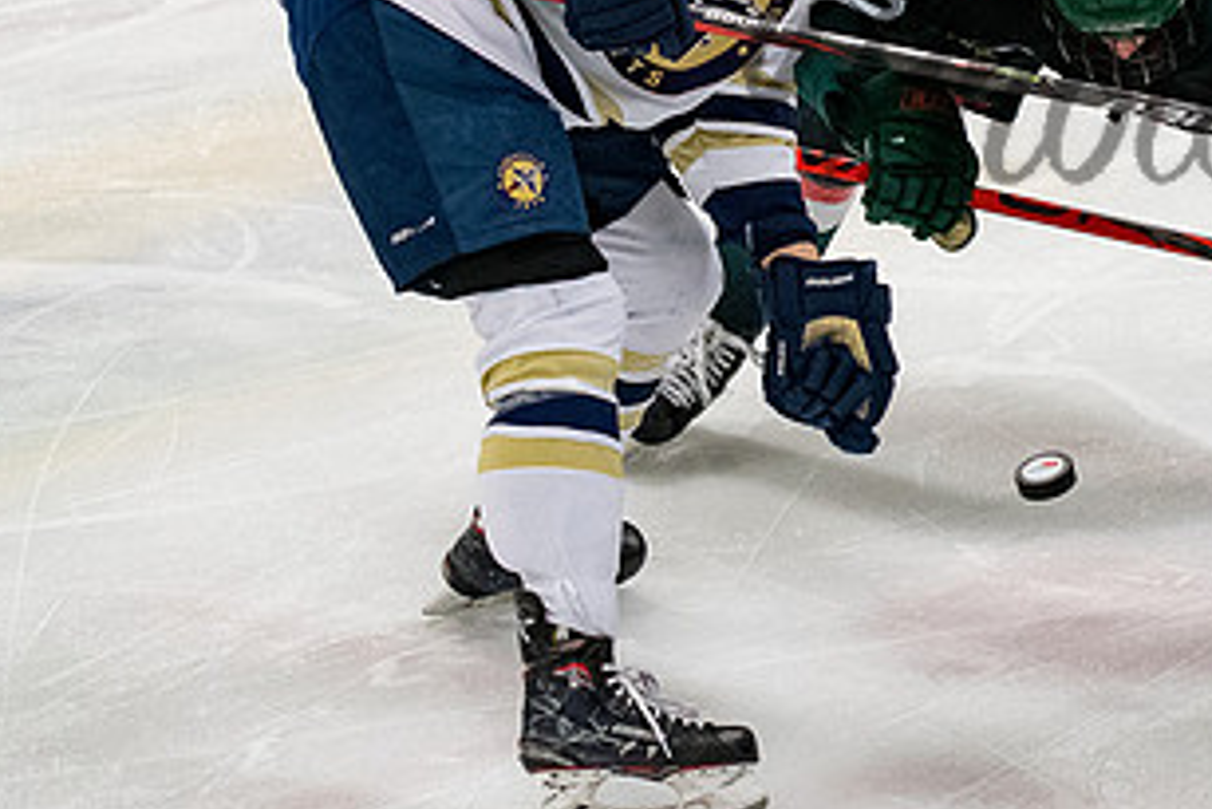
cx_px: 1072
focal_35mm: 230
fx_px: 7747
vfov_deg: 6.0
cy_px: 19
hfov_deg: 8.9
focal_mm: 70
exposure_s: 1/800
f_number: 3.5
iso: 2500
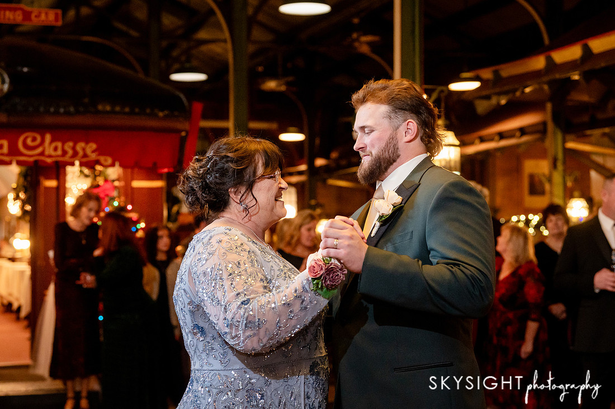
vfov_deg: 19.1
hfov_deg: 28.3
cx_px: 308
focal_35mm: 71
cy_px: 204
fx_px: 1219
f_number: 4
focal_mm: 70
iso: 5000
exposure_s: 1/100
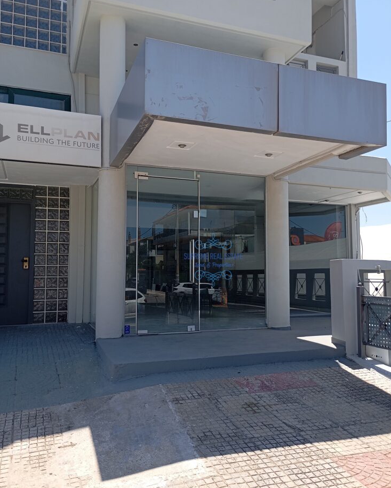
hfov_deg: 48.5
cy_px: 247
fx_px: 434
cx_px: 200
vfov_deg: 58.8
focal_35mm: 30
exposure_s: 1/428
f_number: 1.8
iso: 100
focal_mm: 4.27
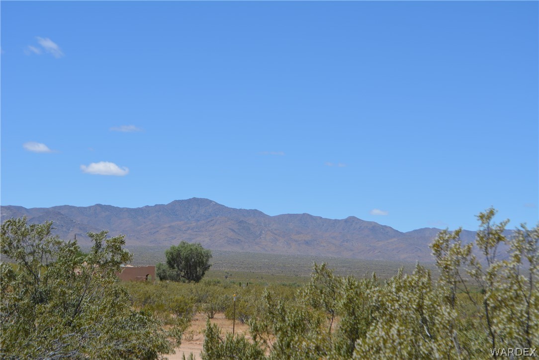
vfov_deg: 16.6
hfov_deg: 24.6
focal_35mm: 82
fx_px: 1236
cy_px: 180
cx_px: 270
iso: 100
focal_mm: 55
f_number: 9
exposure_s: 1/320
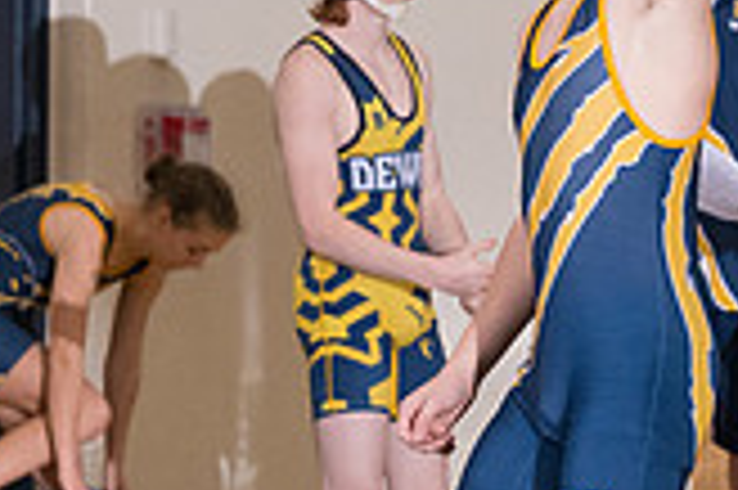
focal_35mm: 663
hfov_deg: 3.1
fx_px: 13578
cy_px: 301
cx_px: 1058
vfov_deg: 2.1
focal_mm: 125
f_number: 5.6
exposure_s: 1/250
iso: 2000
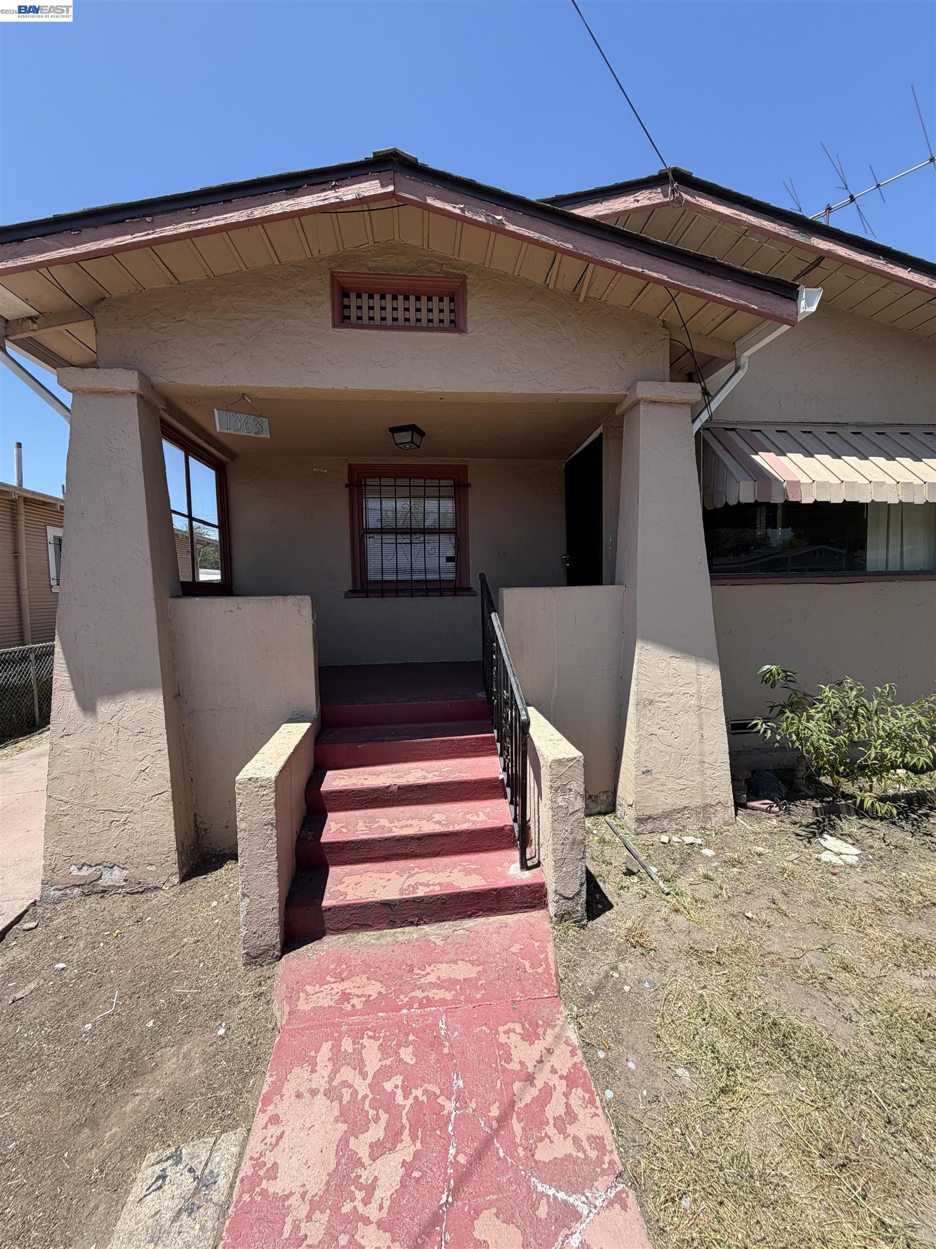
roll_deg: +0.1
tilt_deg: -2.0
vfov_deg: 102.1
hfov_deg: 85.7
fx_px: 505
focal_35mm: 14
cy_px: 624
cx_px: 468
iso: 32
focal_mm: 2.22
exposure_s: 1/770
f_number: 2.2
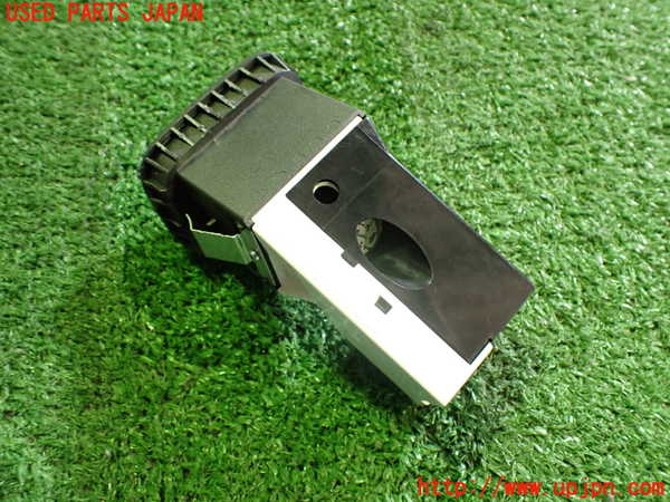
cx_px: 335
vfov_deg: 46.8
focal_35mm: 30
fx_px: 581
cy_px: 251
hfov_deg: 60.0
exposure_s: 1/40
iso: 800
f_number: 2.3
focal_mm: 5.4
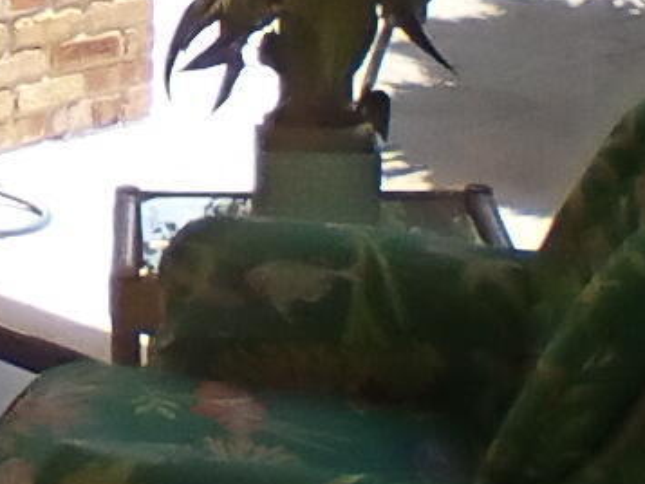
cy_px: -23
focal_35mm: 139
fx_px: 2591
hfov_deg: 13.8
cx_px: -99
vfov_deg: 10.6
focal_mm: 2.38
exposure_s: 1/120
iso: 123
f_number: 2.4
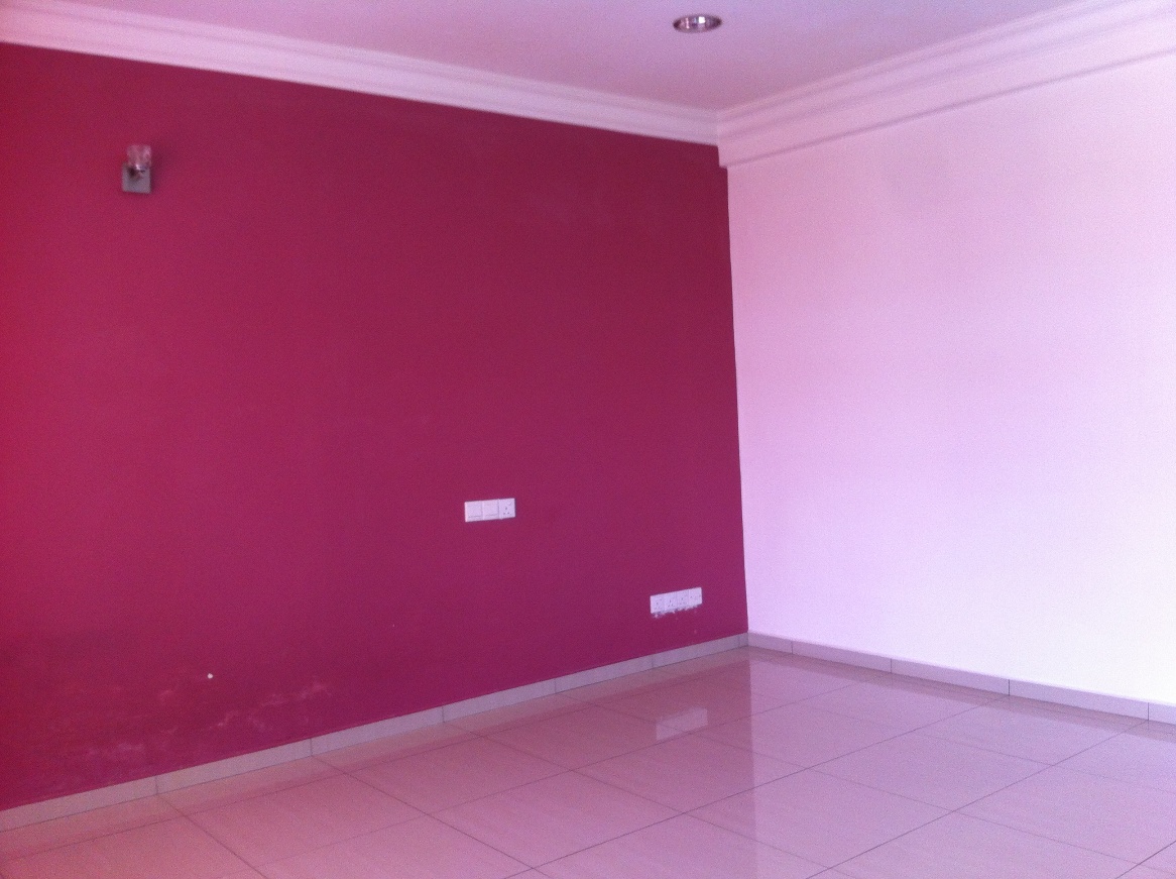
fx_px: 1187
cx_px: 588
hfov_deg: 52.7
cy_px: 440
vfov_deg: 40.6
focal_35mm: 35
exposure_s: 1/17
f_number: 2.8
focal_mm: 3.85
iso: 100
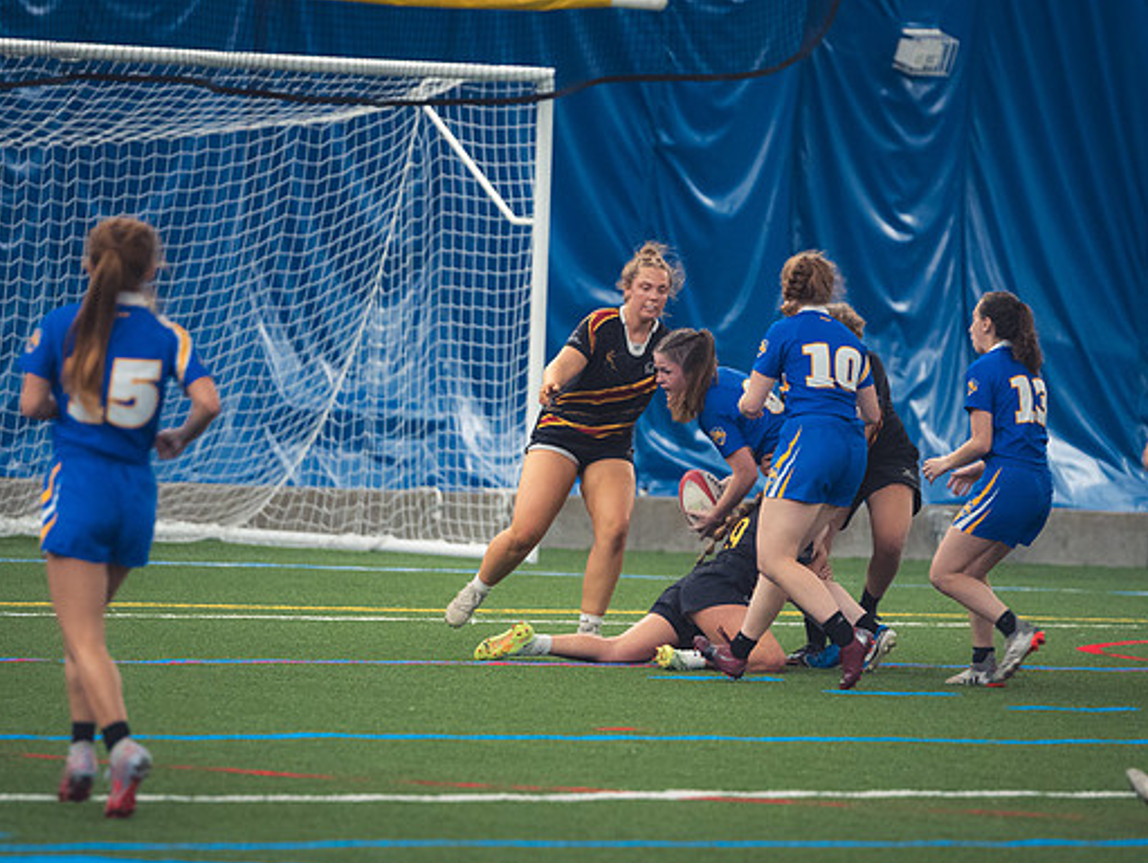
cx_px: 573
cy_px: 432
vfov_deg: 4.6
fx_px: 10852
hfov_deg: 6.1
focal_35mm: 327
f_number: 2.8
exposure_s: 1/320
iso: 2800
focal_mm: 200
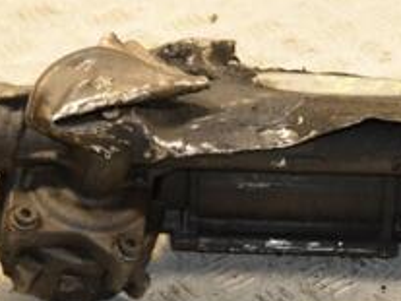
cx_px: 415
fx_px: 1695
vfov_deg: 10.1
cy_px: 122
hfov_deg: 13.3
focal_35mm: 146
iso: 800
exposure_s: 1/160
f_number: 5
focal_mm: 35
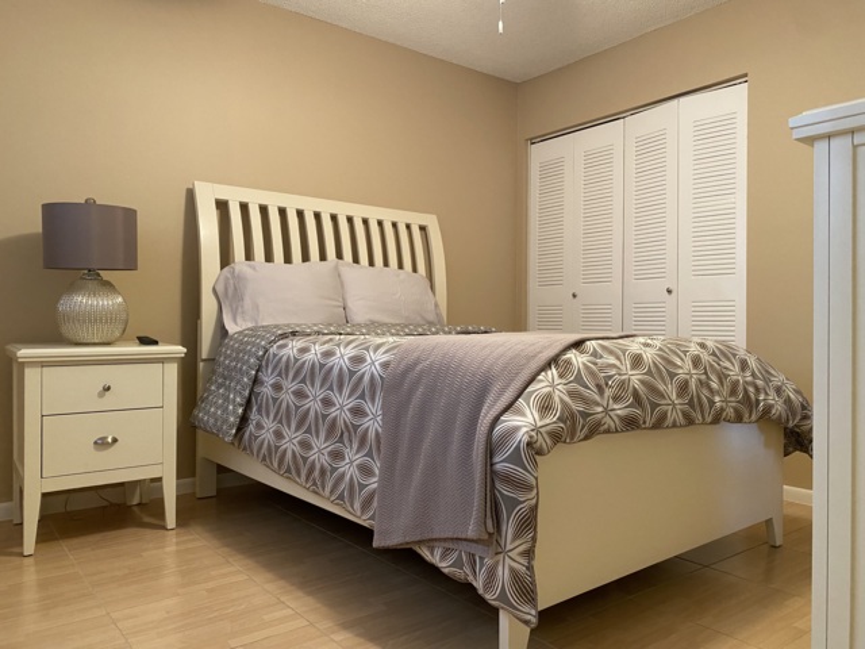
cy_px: 324
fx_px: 650
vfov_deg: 53.1
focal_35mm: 26
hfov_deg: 67.3
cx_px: 432
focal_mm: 4.25
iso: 320
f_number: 1.8
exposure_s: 1/60
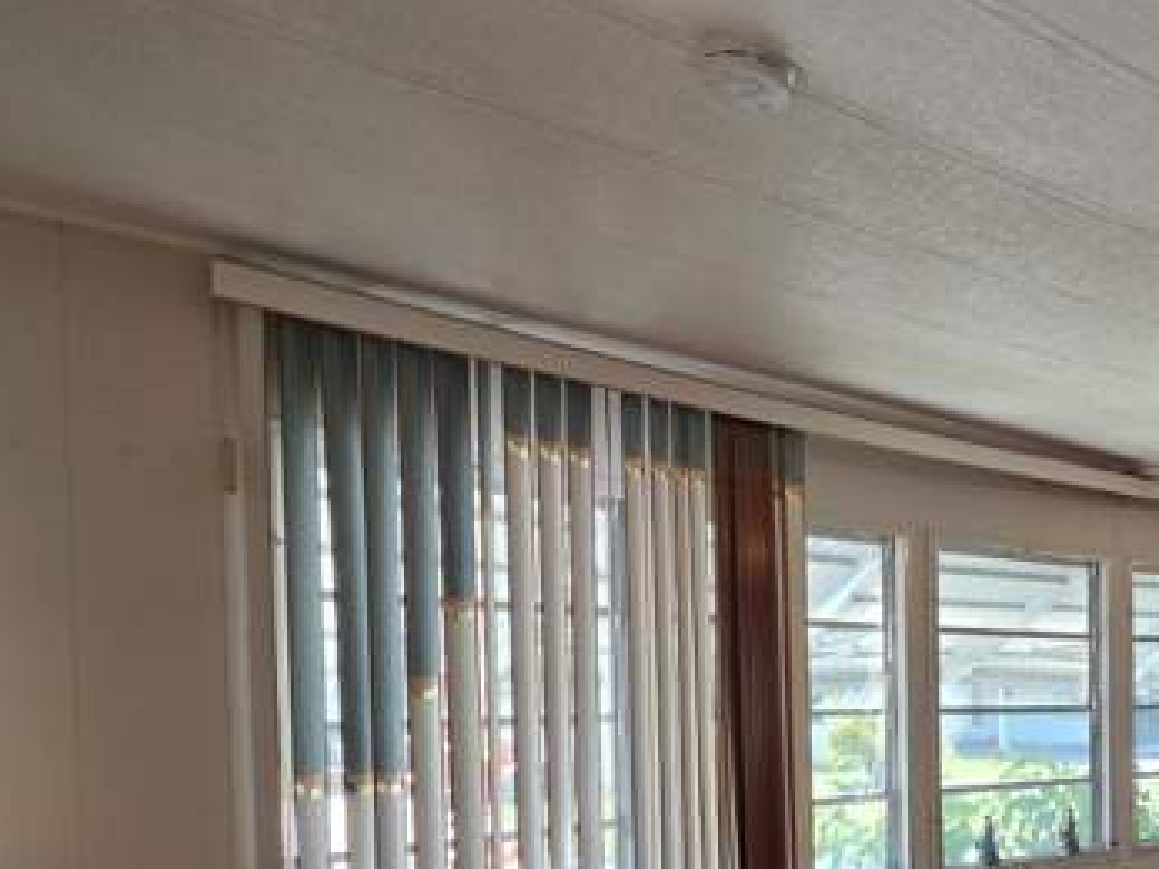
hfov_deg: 47.3
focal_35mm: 30
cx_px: 1212
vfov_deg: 44.0
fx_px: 1004
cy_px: 722
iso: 160
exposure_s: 1/120
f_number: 1.9
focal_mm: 2.2
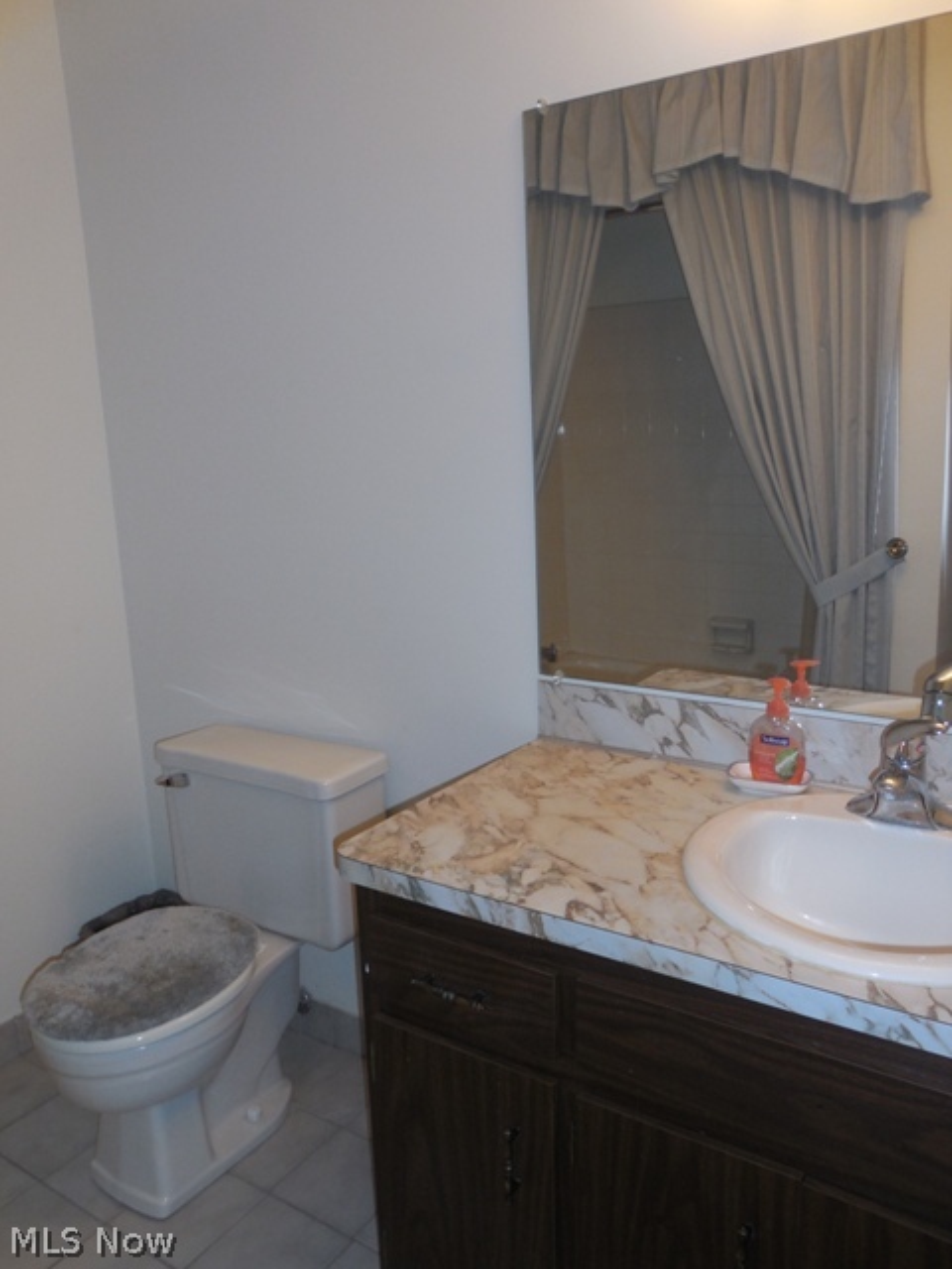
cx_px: 476
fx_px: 953
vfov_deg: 67.3
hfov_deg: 53.1
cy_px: 634
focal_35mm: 26
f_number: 3.5
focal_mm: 4.6
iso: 200
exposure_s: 1/25
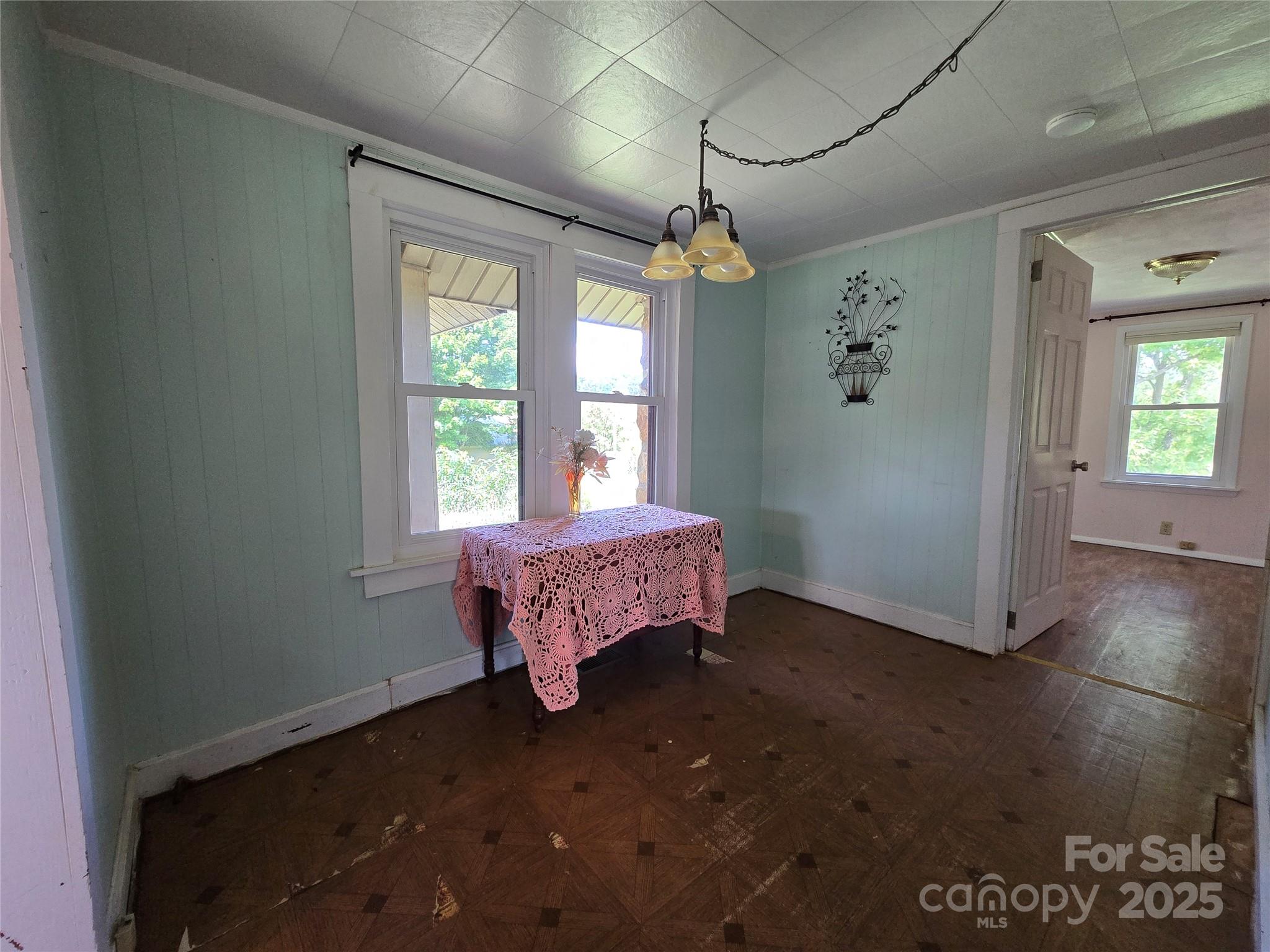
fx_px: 477
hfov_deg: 106.2
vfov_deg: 89.9
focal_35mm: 13
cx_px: 635
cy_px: 476
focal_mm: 2.2
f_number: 2.2
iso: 320
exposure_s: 1/60
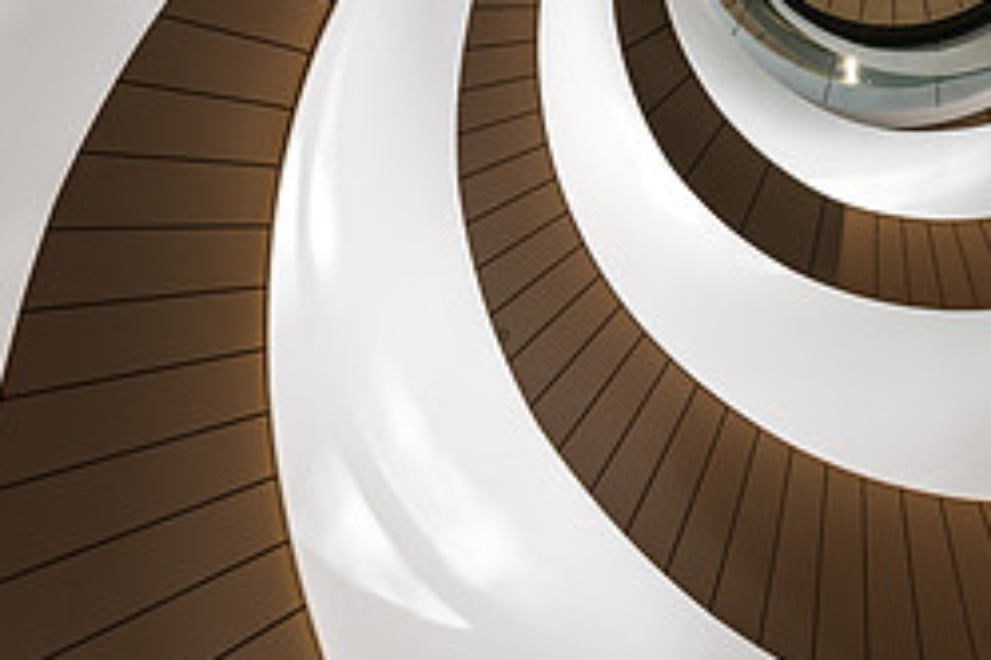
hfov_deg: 35.1
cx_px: 704
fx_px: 1541
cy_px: 89
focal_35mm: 56
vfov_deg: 23.7
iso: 200
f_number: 8
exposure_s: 1/80
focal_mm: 24
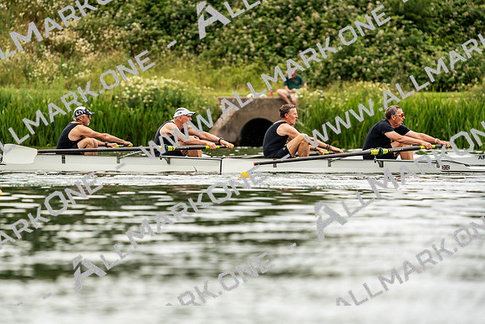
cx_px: 242
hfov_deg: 5.6
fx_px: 4959
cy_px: 162
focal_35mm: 368
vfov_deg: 3.7
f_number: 6.3
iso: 500
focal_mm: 368
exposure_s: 1/2000
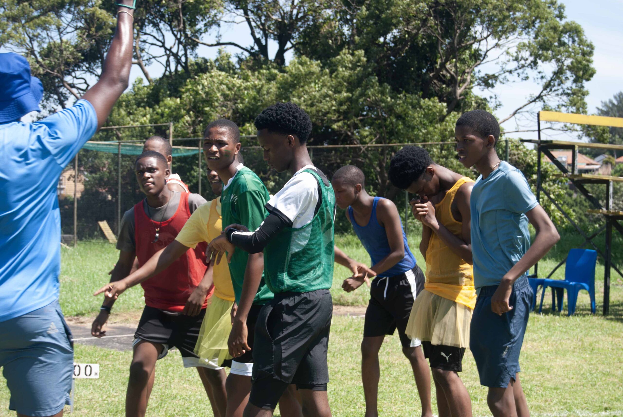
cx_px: 312
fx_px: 1352
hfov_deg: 26.0
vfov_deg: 17.5
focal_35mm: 78
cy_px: 208
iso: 100
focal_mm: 52
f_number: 6.3
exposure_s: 1/160
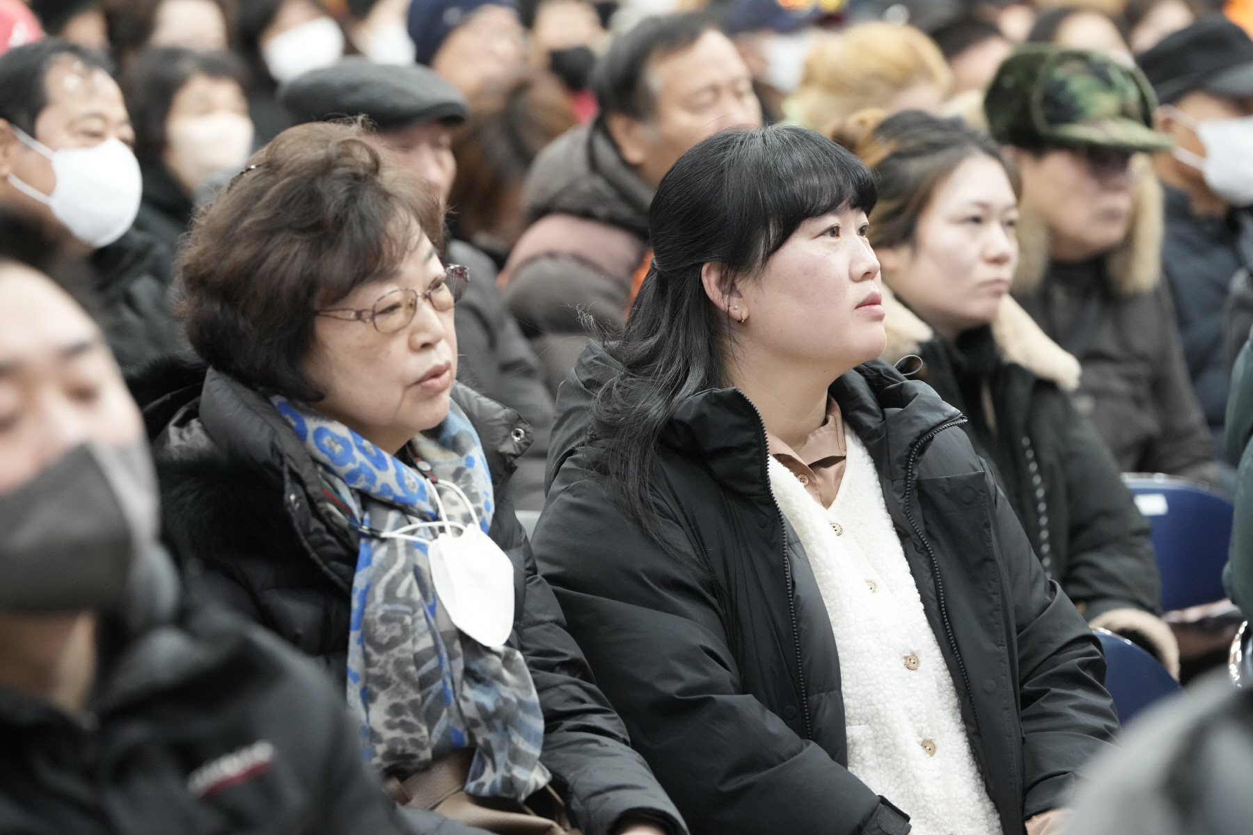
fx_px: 5847
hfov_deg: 12.2
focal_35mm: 168
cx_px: 626
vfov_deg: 8.2
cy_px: 418
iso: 6400
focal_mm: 168
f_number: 4.5
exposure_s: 1/160
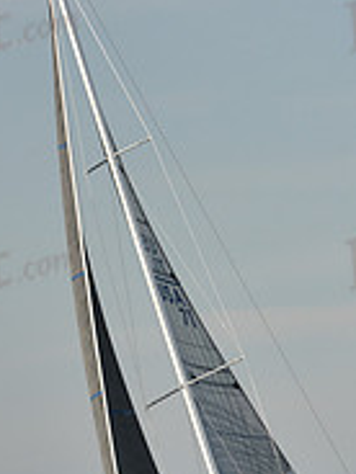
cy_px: 394
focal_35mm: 424
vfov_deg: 4.7
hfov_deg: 3.5
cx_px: 213
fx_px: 5814
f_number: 5
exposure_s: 1/800
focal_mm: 140
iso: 250
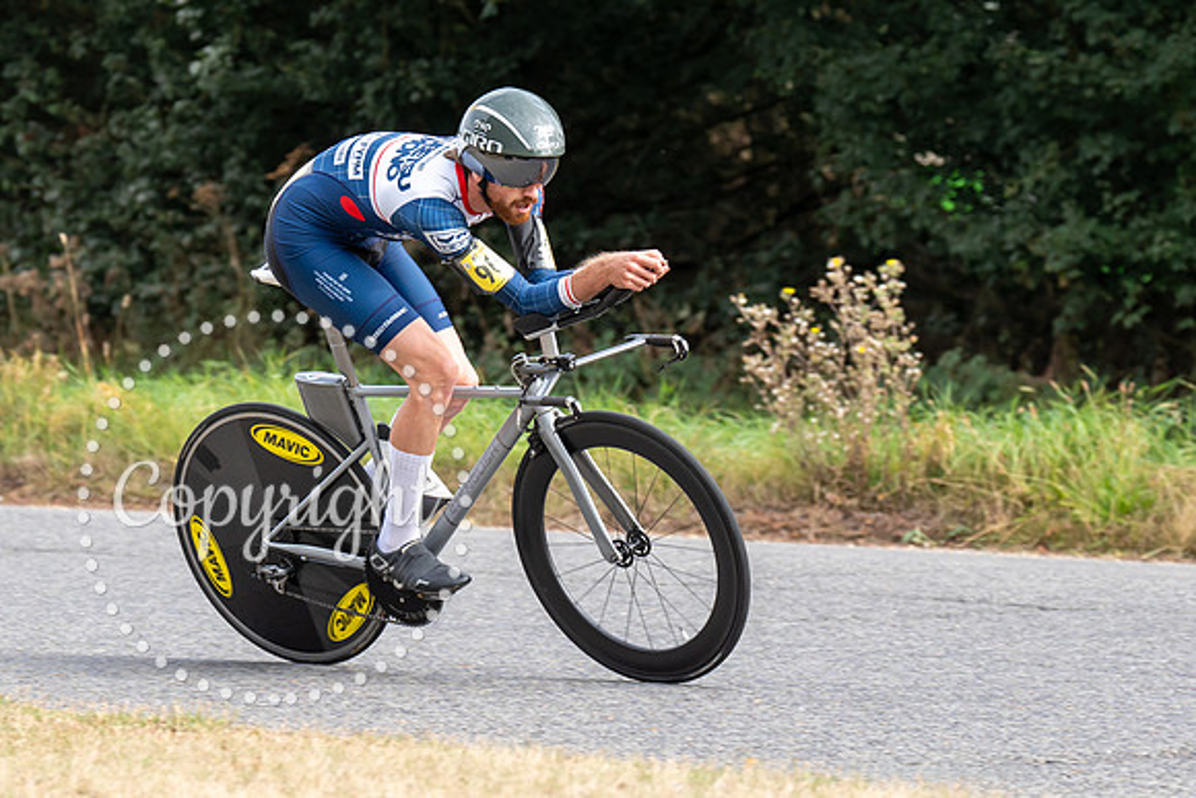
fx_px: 6886
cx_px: 526
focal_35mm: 207
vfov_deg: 6.6
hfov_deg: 9.9
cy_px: 302
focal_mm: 109
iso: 320
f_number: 4
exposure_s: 1/1000
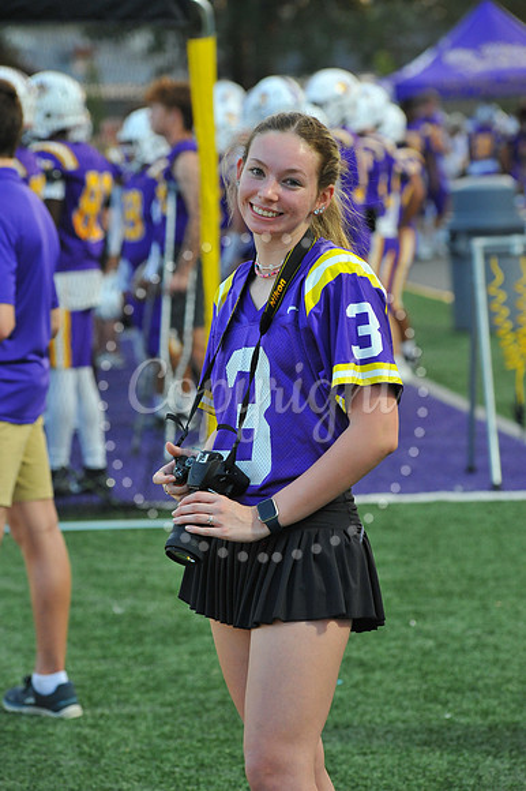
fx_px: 4388
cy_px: 396
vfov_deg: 10.3
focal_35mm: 200
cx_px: 263
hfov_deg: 6.9
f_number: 8
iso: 2000
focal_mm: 200
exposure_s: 1/320
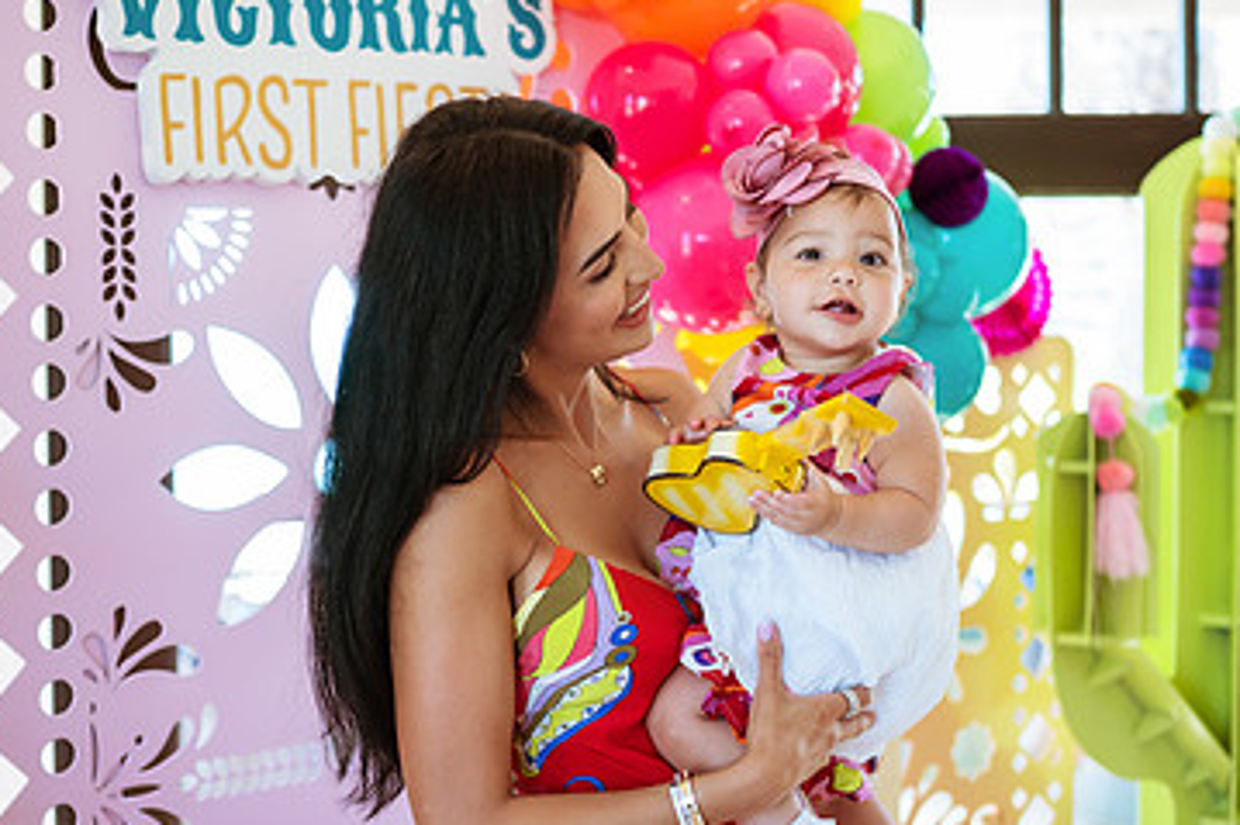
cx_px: 540
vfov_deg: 23.0
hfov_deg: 33.9
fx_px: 2031
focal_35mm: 59
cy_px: 347
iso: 500
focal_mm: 35
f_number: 2
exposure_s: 1/400
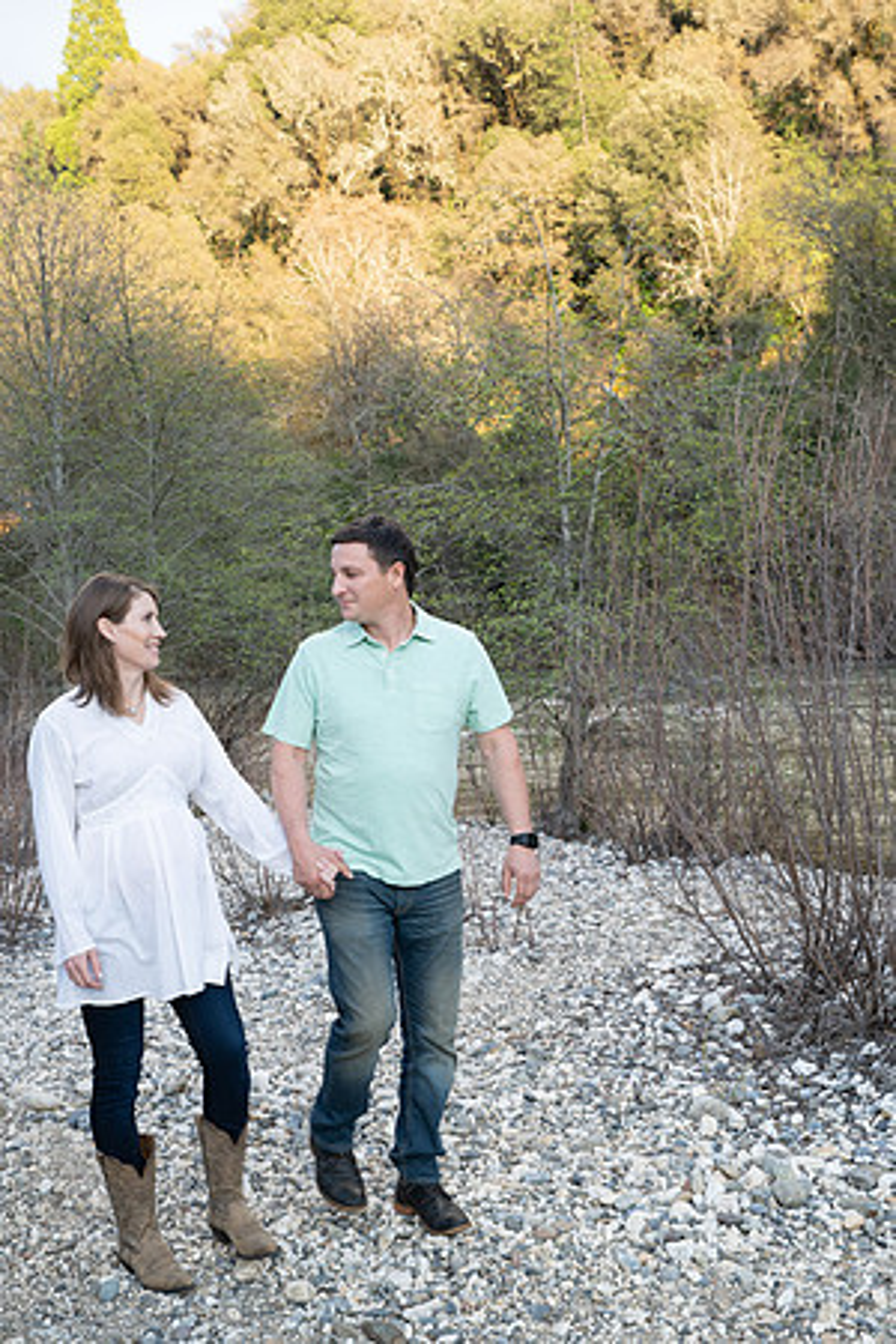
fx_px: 1605
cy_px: 672
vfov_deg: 45.4
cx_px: 448
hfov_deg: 31.2
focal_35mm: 43
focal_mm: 43
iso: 500
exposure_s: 1/125
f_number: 8
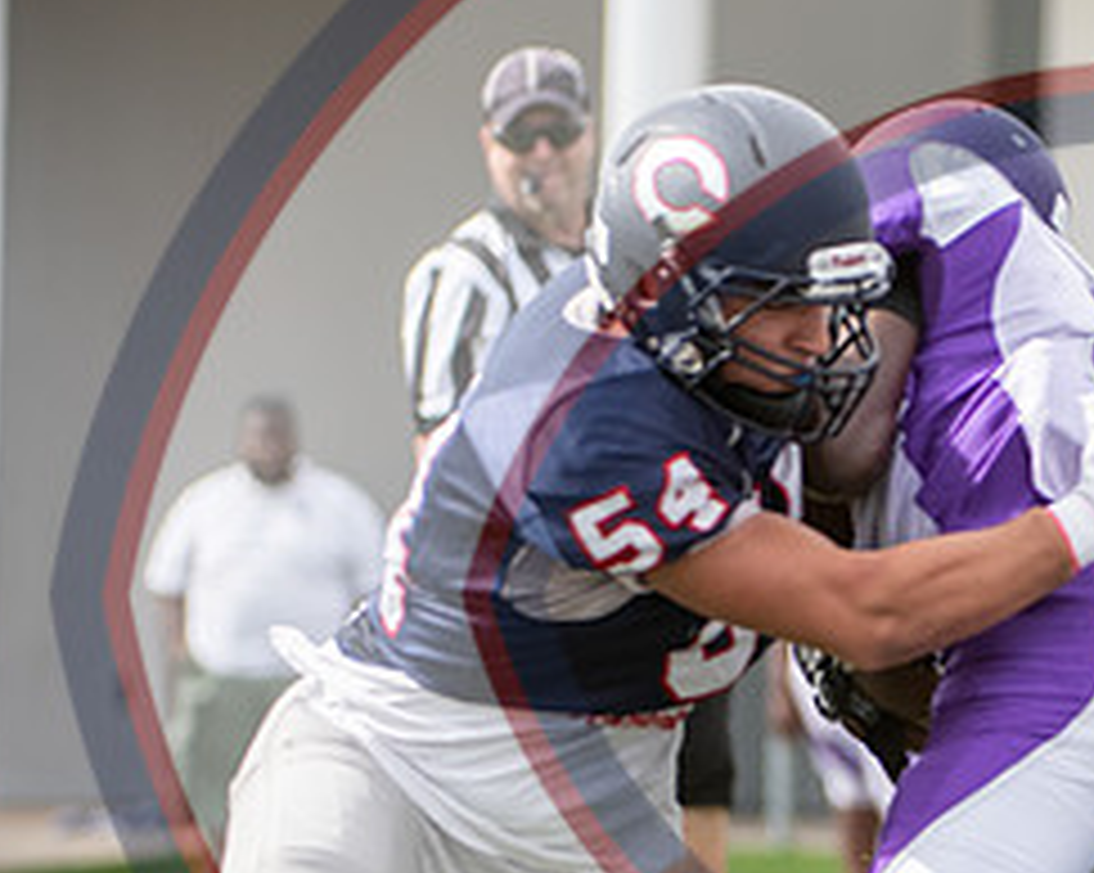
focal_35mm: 612
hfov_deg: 3.2
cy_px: 476
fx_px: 19800
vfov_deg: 2.5
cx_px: 1582
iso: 100
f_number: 4
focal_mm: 200
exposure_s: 1/1000
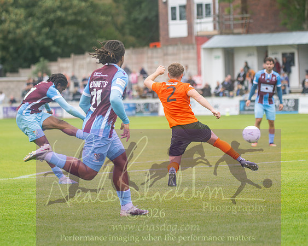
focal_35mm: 208
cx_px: 146
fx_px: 1896
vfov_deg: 7.4
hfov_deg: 9.3
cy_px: 109
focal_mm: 125
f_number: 2.8
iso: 220
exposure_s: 1/1250
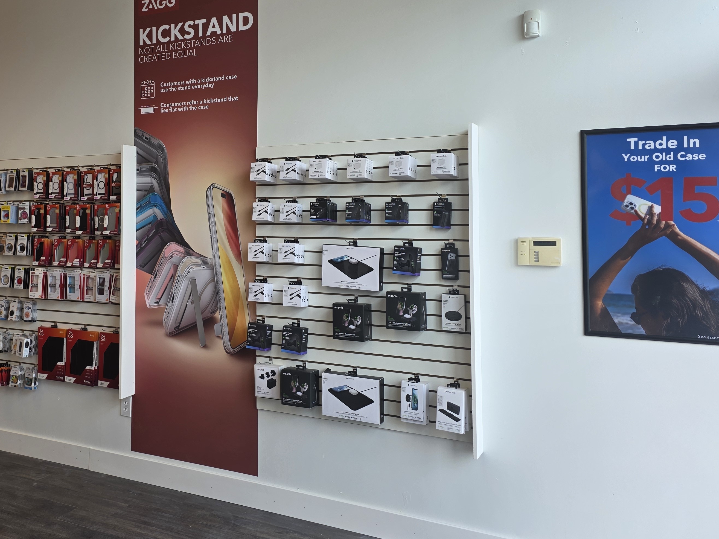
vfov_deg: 40.4
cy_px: 202
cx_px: 214
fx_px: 727
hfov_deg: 51.2
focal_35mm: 35
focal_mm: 6.3
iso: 12
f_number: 1.7
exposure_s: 1/55.6
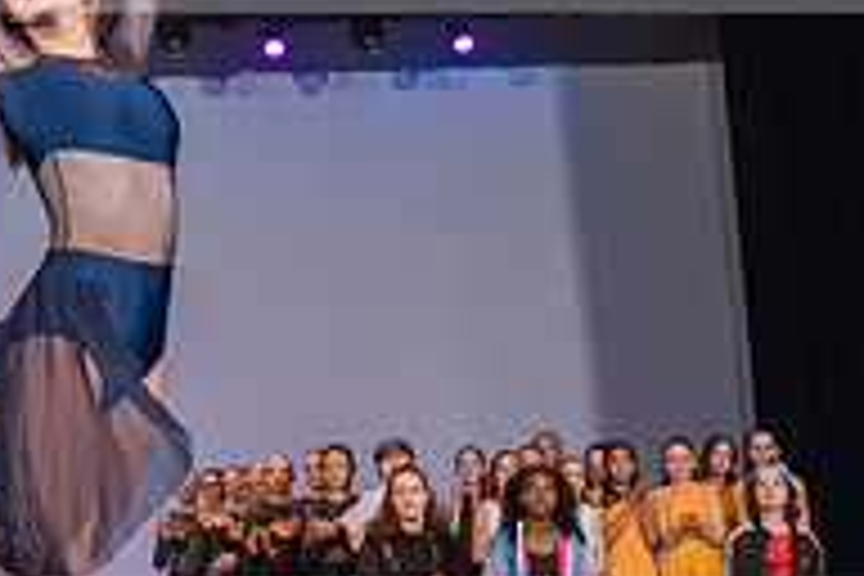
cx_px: 14
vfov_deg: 18.2
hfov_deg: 25.7
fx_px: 1800
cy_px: 241
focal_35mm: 75
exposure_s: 1/400
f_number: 4.5
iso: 800
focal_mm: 24
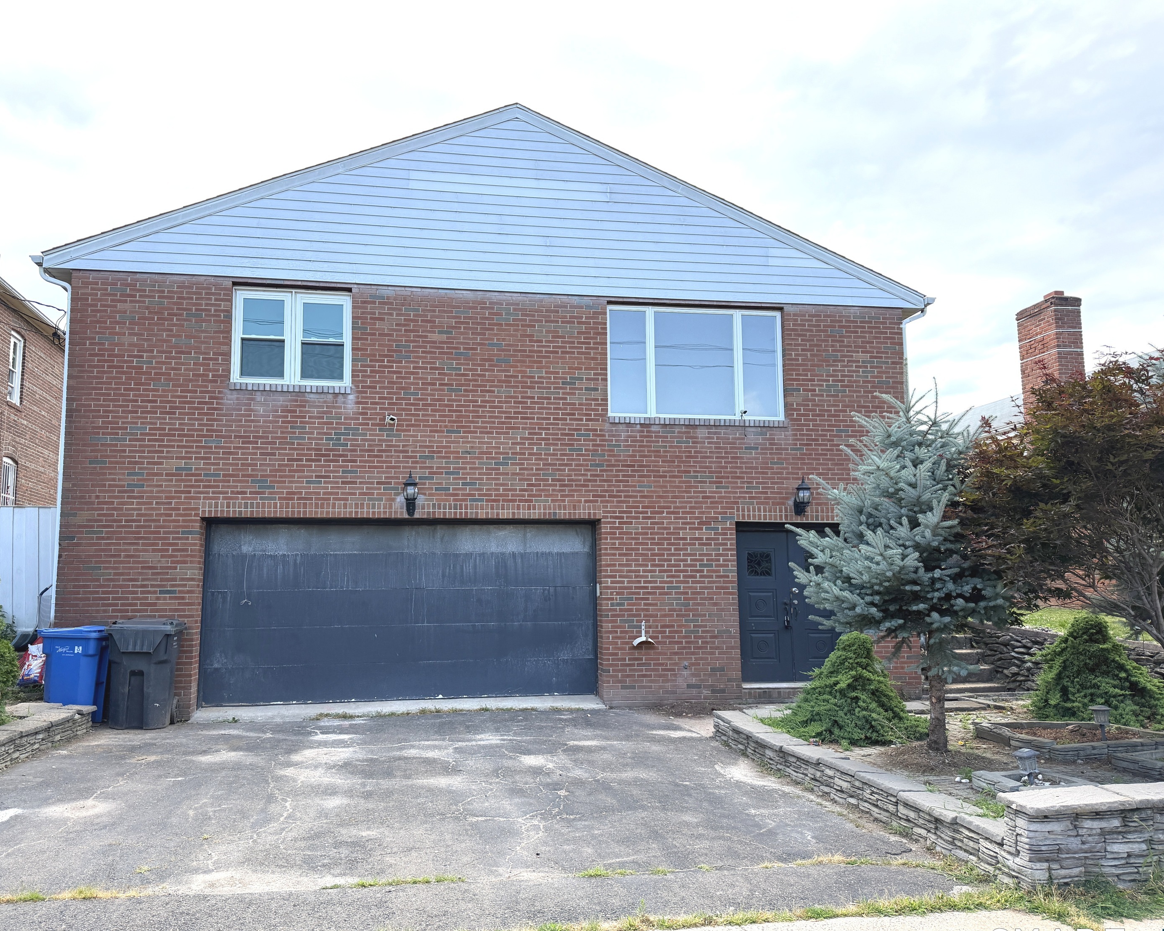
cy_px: 478
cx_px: 537
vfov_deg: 54.9
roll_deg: +0.8
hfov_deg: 65.9
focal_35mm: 26
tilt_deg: +6.6
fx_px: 896
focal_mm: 6.76
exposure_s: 1/1618
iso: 100
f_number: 1.78
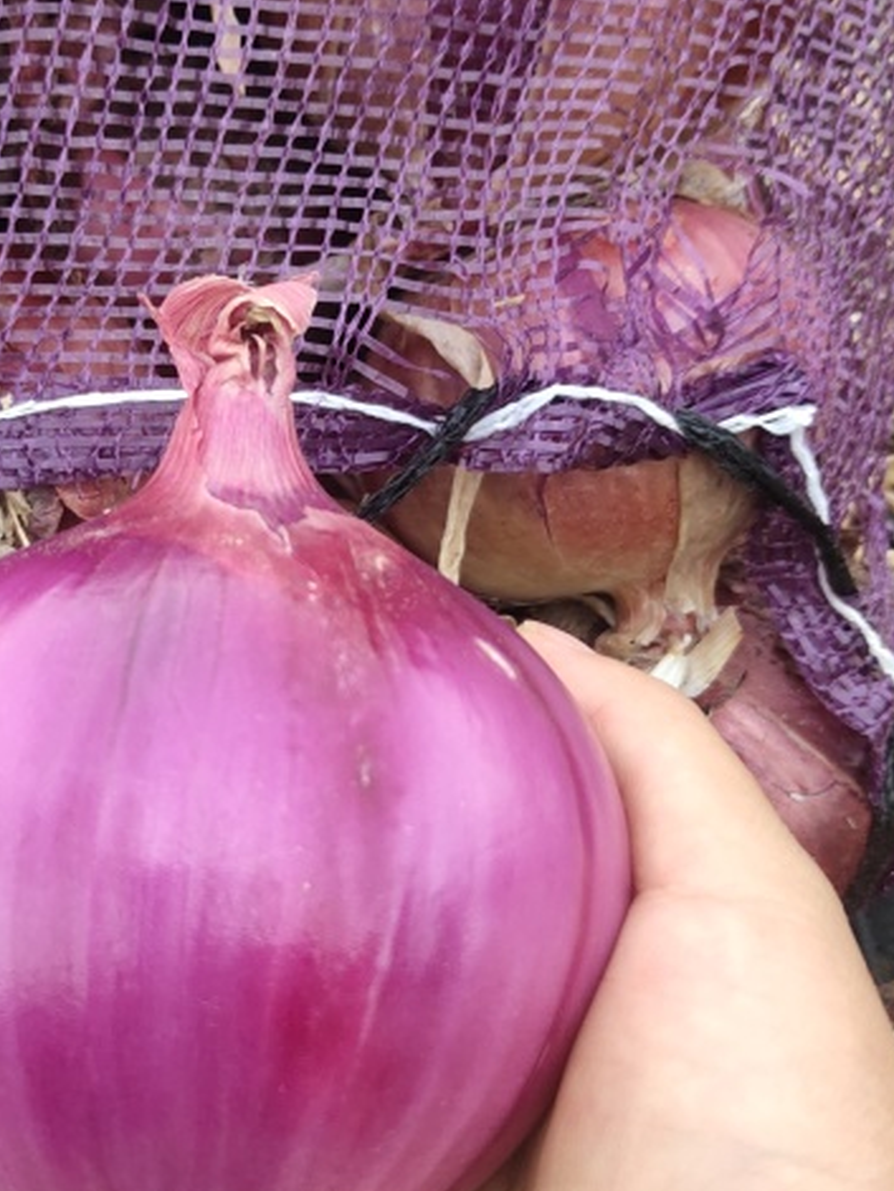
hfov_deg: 24.6
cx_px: 258
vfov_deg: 32.7
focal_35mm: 59
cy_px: 655
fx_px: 2030
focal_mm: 4.27
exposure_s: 1/142
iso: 50
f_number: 1.79
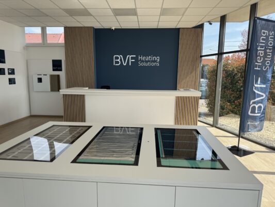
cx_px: 138
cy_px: 104
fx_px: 191
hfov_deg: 71.6
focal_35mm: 24
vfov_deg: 56.8
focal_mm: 6.76
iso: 80
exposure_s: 1/1193
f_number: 1.78
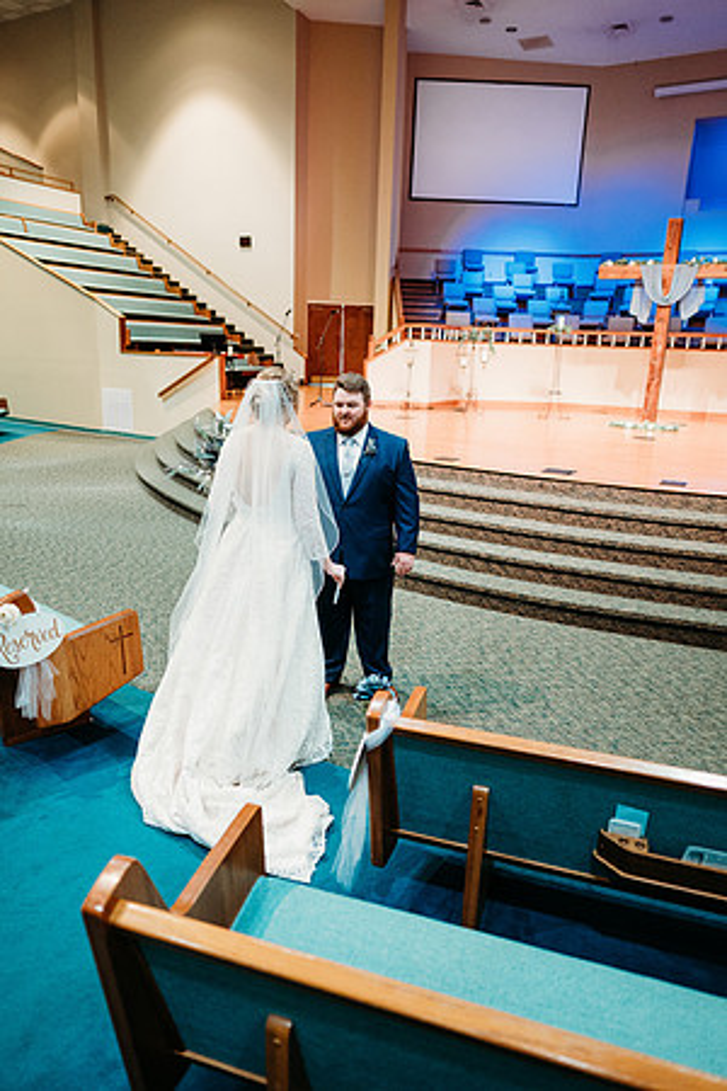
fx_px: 727
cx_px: 364
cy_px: 546
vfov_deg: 73.7
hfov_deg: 53.1
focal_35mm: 24
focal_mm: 24
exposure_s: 1/100
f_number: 1.8
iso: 2500
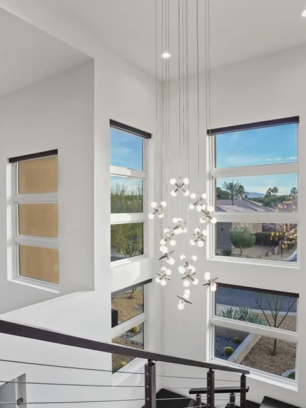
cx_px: 159
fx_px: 283
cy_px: 211
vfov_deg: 71.6
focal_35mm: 24
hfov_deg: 56.8
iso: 250
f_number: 9
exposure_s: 1/15
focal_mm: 16
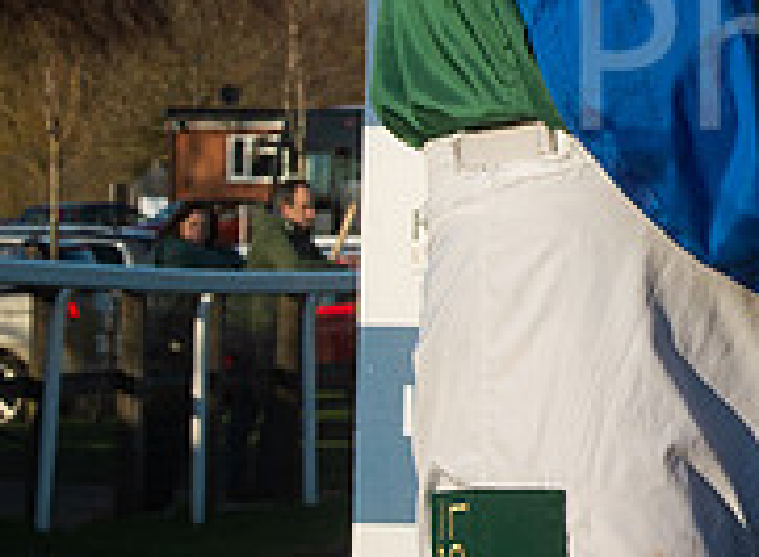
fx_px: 8119
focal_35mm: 373
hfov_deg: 5.3
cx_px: 1208
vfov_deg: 3.9
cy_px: -275
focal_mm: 90
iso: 500
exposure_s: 1/250
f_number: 22
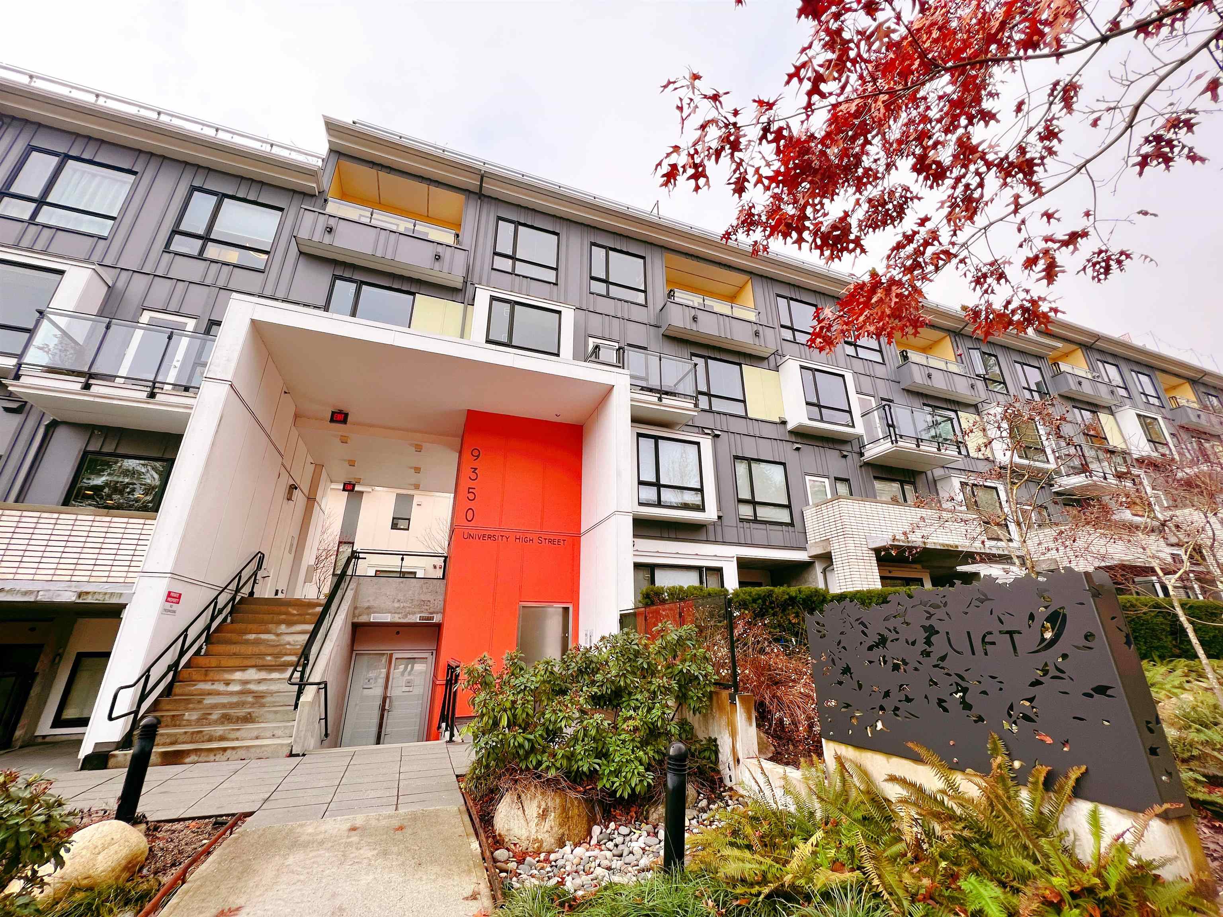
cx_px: 612
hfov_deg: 106.2
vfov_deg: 89.9
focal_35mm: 13
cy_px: 458
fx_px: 459
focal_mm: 1.57
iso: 32
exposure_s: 1/352
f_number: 1.8
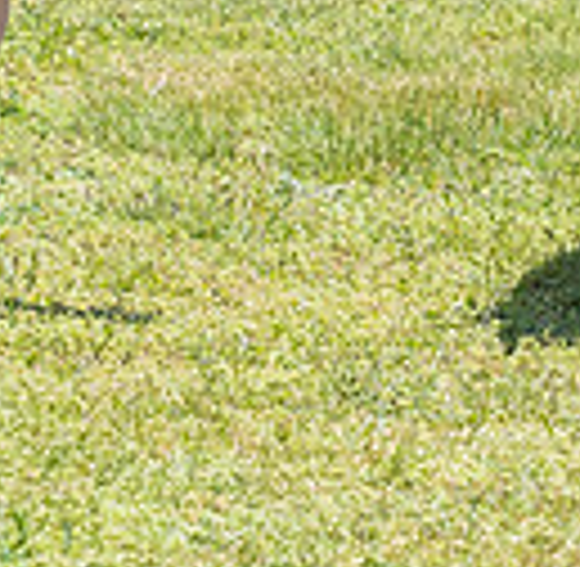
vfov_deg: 4.4
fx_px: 7251
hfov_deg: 4.6
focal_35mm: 387
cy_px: -338
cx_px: 874
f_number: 7.1
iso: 640
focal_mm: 86
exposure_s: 1/1600
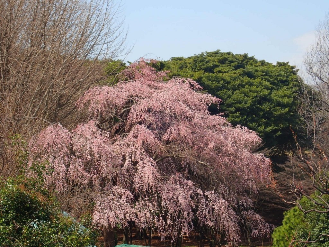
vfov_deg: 14.8
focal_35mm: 100
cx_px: 164
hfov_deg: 19.6
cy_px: 124
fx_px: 950
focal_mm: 18
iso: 100
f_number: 6.3
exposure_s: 1/200
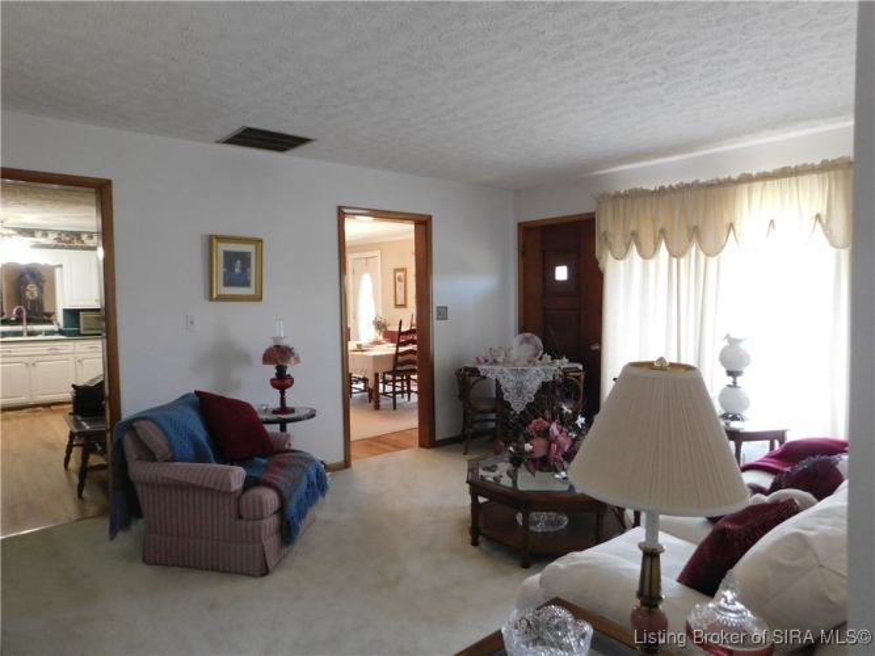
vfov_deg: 58.9
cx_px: 438
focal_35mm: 23
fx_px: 581
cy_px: 328
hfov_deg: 73.9
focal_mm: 4
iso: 400
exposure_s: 1/30
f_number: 3
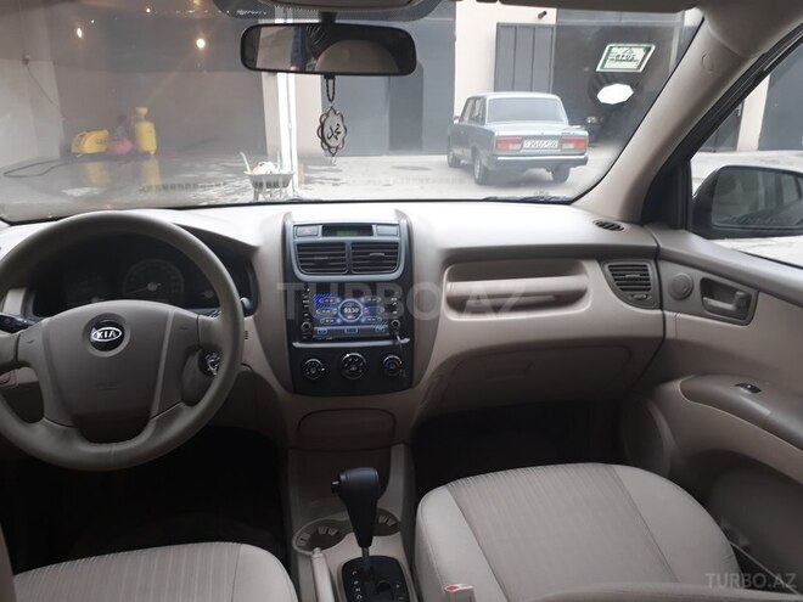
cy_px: 301
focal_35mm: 27
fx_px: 626
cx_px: 402
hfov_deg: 65.3
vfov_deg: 51.4
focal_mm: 3.6
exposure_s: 1/33
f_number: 1.9
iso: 50
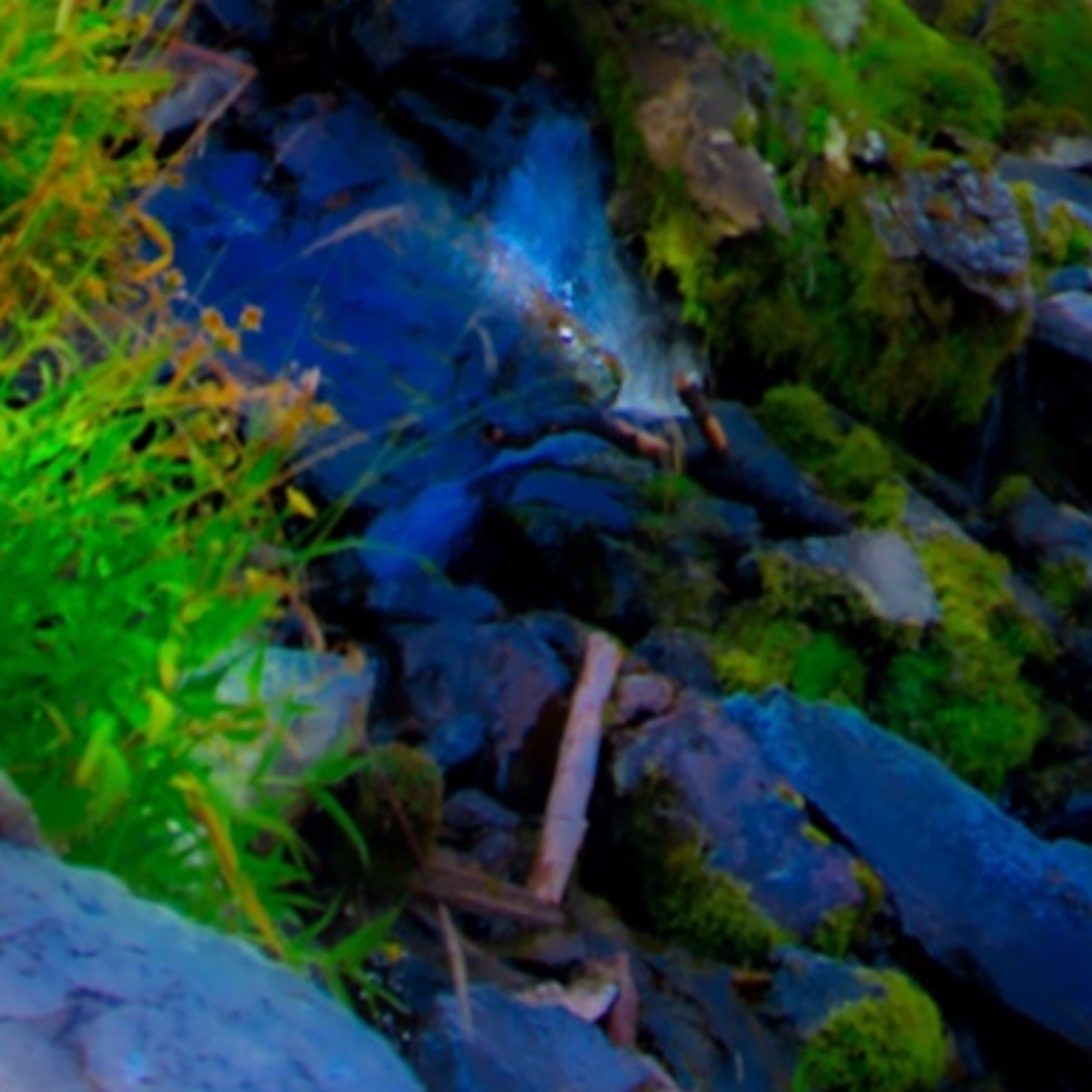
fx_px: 4640
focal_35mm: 130
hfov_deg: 13.3
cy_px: -1284
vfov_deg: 11.6
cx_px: 951
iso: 100
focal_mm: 18
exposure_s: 1/100
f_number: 5.6
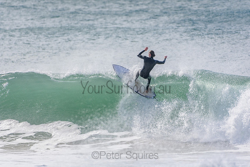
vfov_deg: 1.8
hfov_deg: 2.7
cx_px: 125
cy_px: 84
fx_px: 5209
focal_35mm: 750
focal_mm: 500
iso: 280
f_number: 5.6
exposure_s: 1/2000
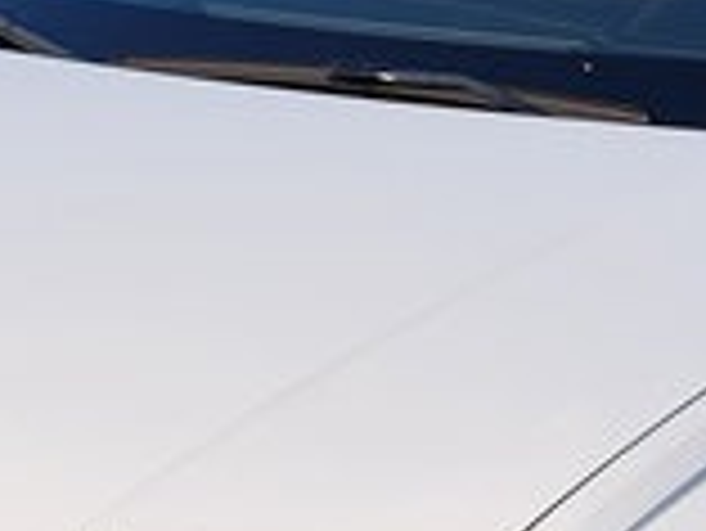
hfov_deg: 16.1
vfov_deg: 11.9
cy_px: 608
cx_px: 279
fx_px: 2490
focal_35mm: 122
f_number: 1.8
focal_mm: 5.23
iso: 50
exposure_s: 1/1253
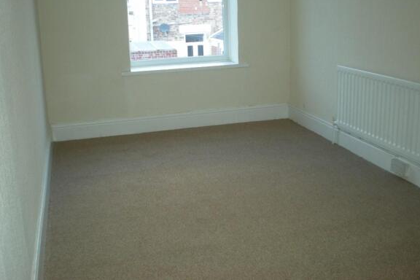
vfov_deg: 33.4
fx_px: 467
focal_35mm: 40
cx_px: 212
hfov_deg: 48.5
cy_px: 121
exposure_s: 1/30
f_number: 3.1
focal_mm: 6.3
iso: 138
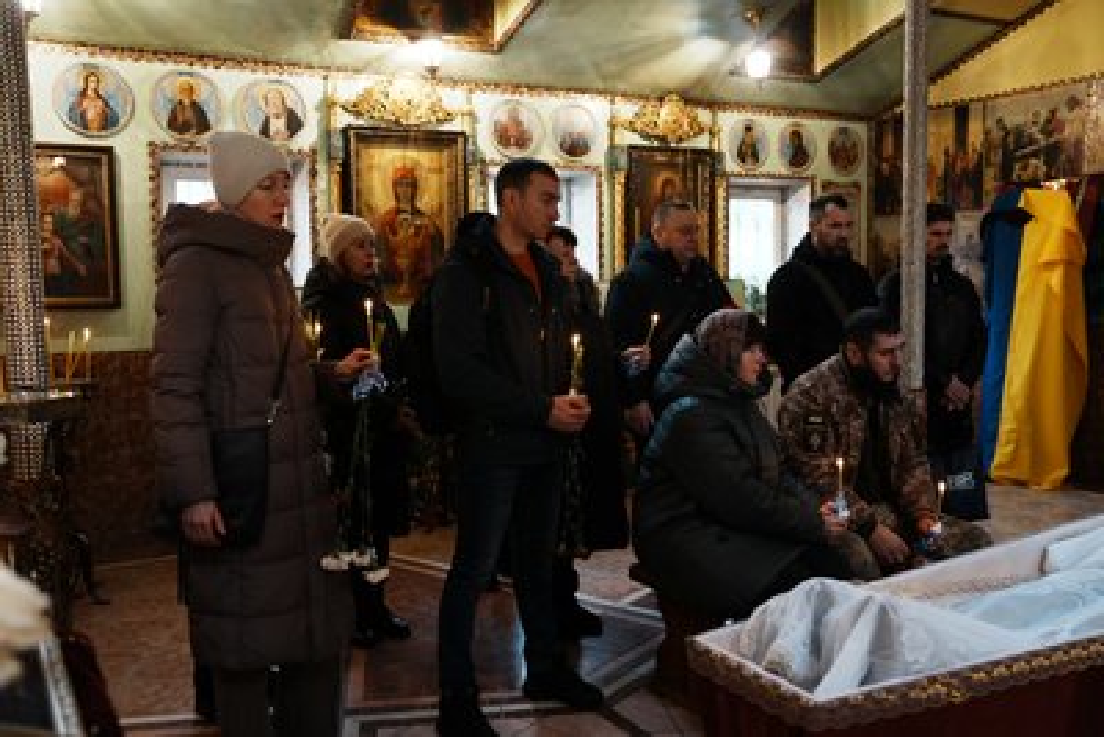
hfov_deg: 57.2
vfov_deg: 40.0
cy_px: 368
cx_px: 552
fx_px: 1012
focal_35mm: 33
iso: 1000
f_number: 2.8
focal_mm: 33
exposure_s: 1/50
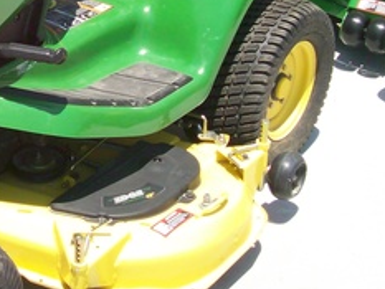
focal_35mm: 84
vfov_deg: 17.3
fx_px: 935
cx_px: -7
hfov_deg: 22.3
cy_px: 21
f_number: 4.8
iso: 80
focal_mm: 6
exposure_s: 1/351
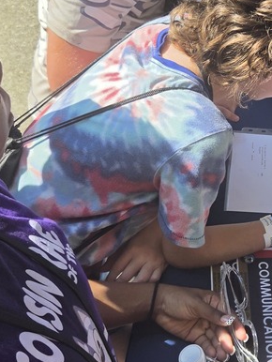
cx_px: 281
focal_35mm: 61
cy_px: 117
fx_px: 638
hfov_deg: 22.9
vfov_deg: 31.4
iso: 80
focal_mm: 5.4
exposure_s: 1/3677
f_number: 1.8
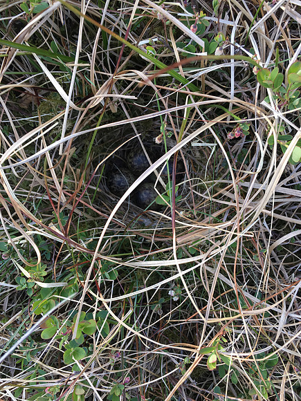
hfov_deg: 48.2
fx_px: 336
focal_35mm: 29
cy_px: 200
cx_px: 150
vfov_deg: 61.7
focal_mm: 4.15
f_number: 2.2
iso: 40
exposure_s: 1/100
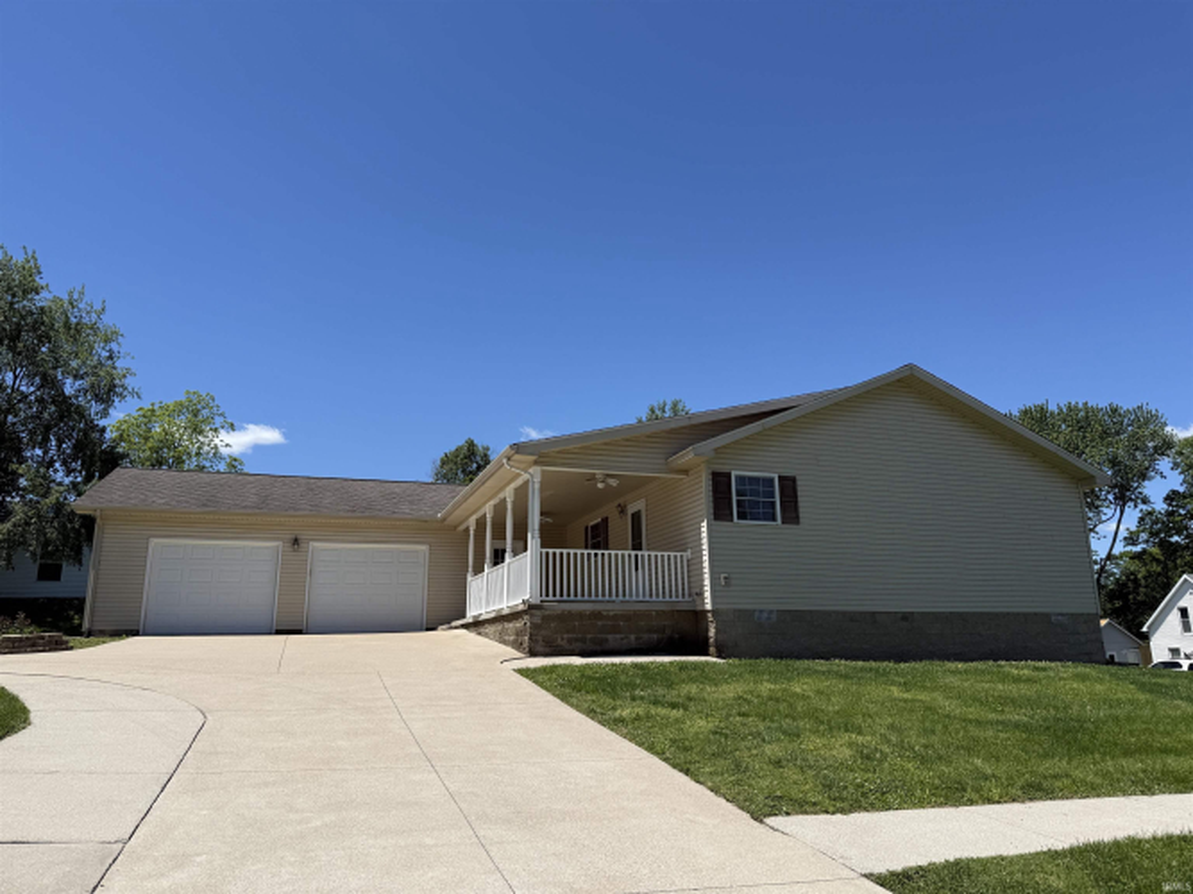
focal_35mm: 24
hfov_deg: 71.6
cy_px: 447
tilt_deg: +13.7
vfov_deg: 56.8
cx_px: 596
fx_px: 827
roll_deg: +0.9
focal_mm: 6.76
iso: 80
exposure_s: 1/4975
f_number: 1.78
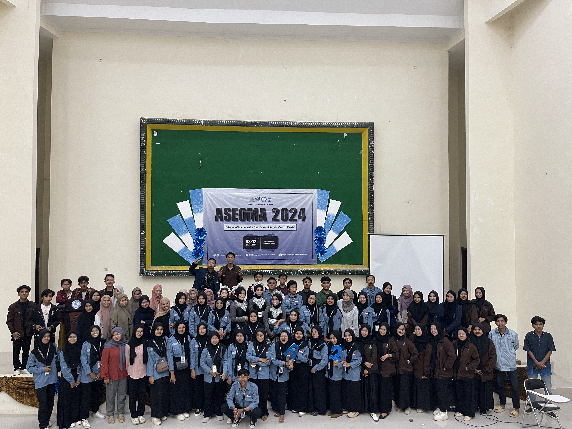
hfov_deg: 69.4
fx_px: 413
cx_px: 286
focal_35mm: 25
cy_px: 214
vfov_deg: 54.9
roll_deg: -0.3
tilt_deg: +0.8
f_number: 1.6
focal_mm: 5.1
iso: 160
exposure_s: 1/60
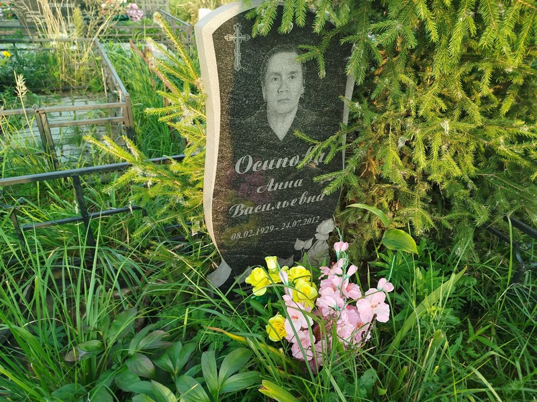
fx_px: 372
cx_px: 268
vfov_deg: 56.8
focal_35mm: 24
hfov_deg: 71.6
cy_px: 201
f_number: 1.7
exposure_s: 1/100
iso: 64
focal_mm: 5.31
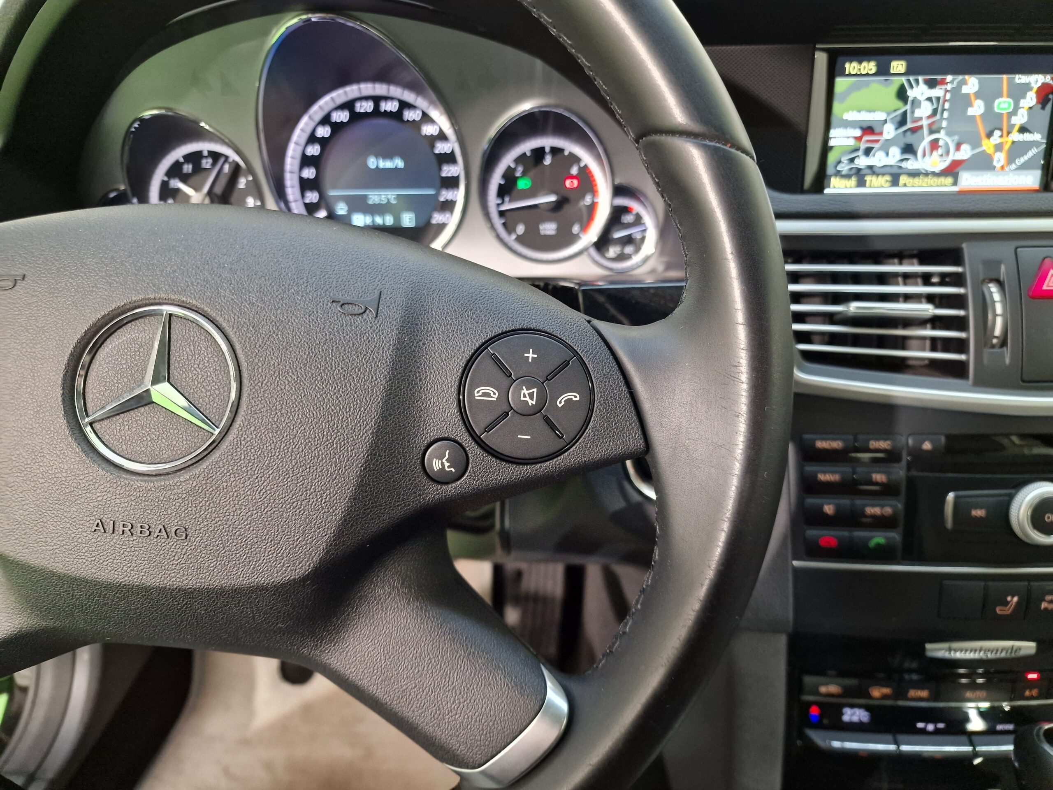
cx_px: 526
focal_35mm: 23
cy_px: 395
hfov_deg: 73.9
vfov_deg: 58.9
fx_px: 700
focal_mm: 6.4
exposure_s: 1/33
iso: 500
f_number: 1.8
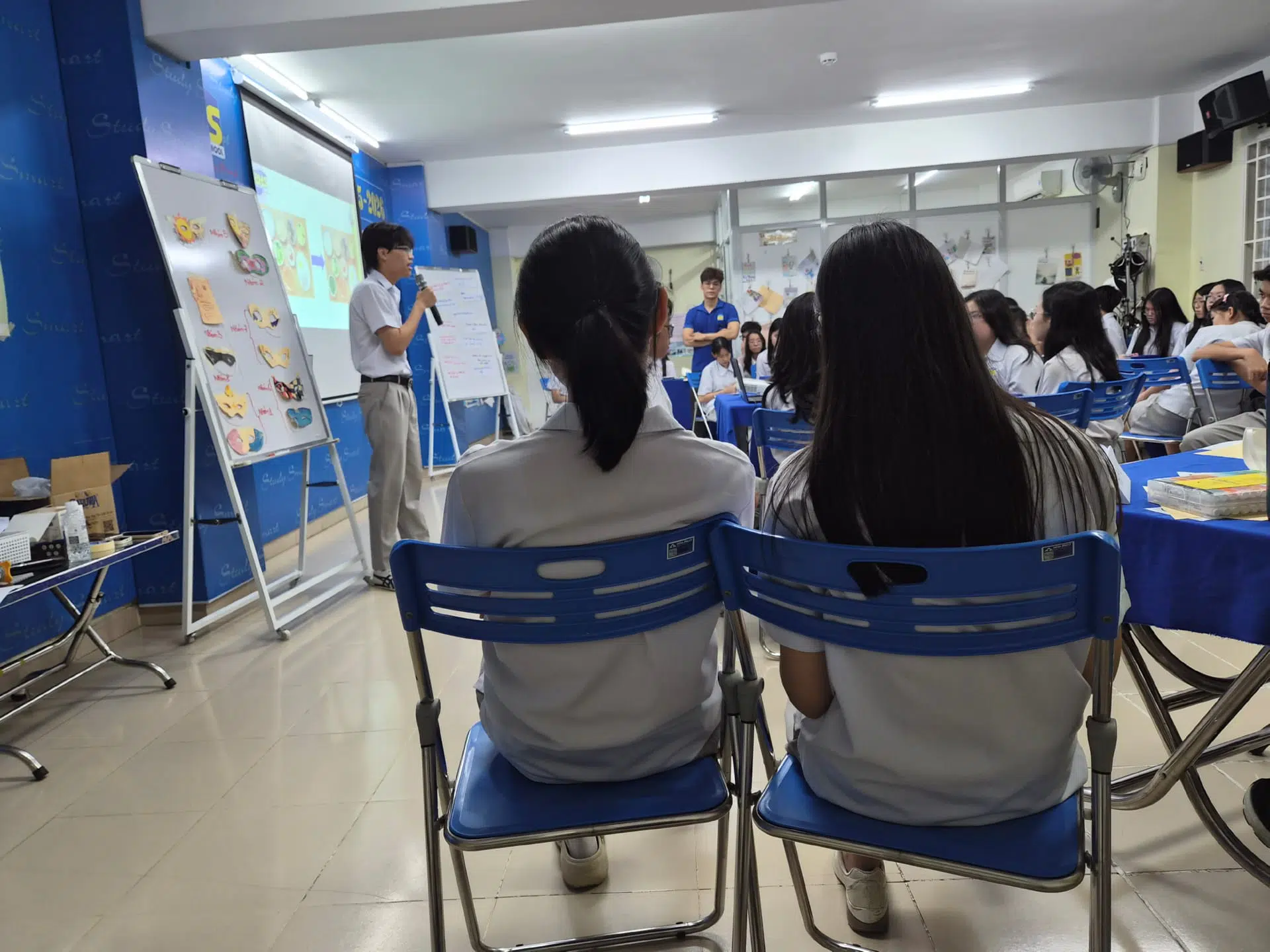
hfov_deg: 73.9
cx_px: 635
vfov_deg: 58.9
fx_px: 844
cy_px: 476
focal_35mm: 23
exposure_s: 1/100
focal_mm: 5.4
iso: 125
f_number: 1.8
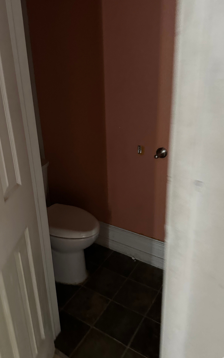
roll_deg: +1.7
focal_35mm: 27
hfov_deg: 45.6
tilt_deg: -31.9
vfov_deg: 68.3
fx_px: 264
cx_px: 84
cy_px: 170
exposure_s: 1/30
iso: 1000
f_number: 1.78
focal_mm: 6.86
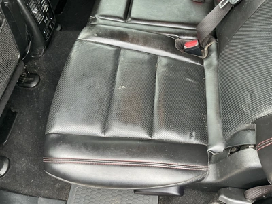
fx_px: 220
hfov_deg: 63.4
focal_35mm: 28
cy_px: 102
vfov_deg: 49.7
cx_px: 136
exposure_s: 1/60
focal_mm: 3
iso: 125
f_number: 1.8
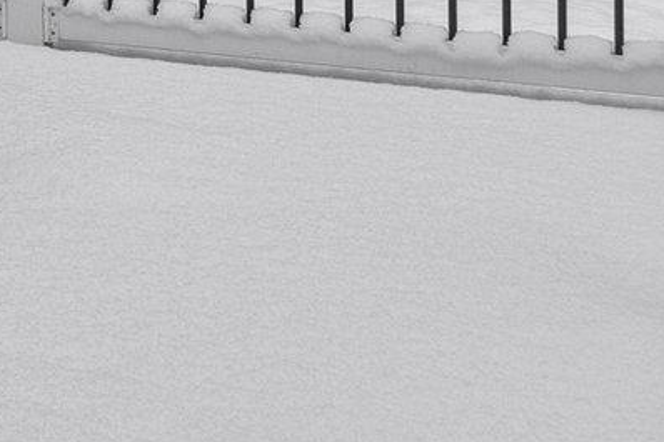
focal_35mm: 103
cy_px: -361
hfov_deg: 16.2
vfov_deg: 12.2
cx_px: -586
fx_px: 1899
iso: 500
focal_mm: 20
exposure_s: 1/160
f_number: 11
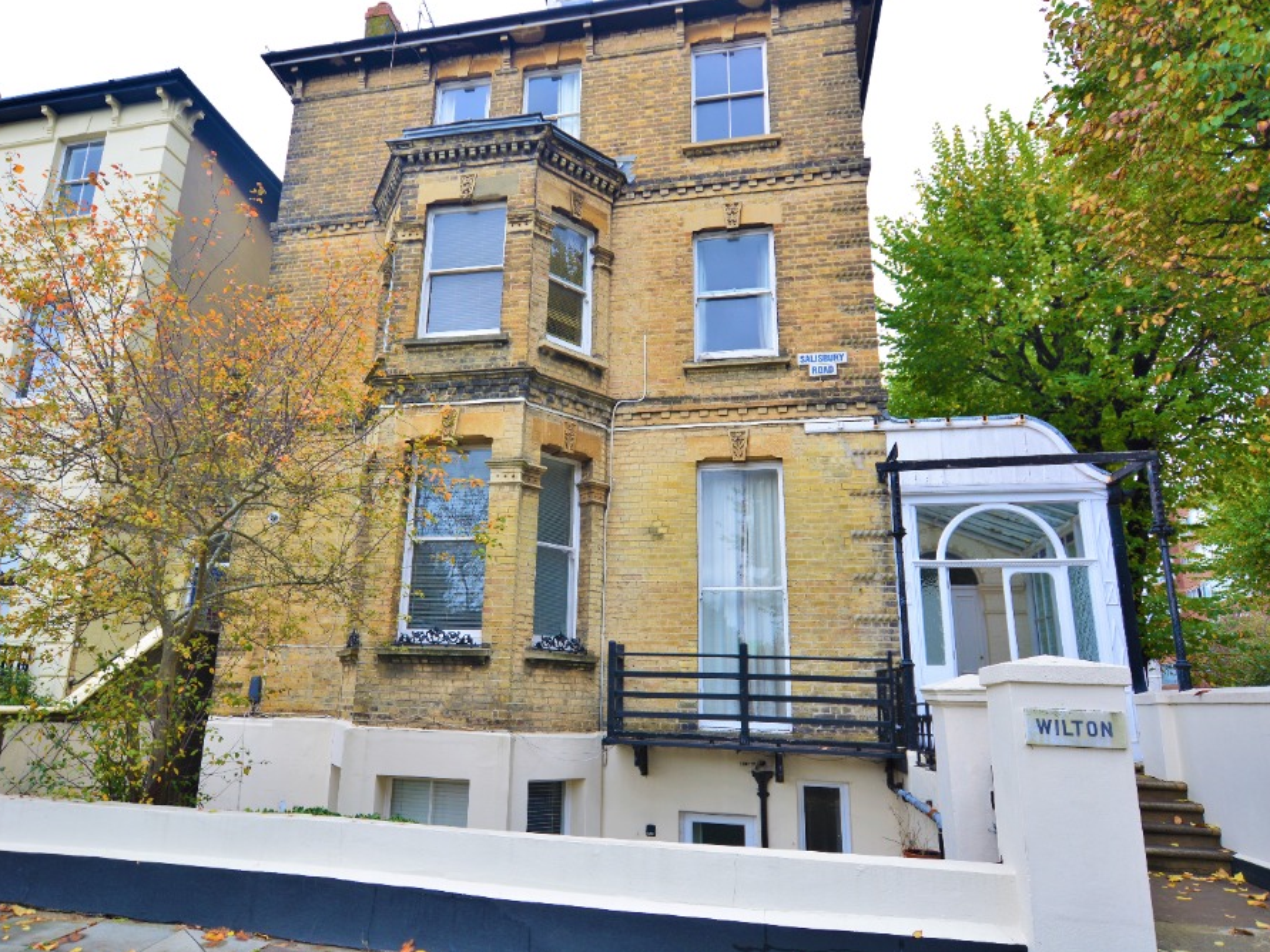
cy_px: 478
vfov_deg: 62.1
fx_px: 791
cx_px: 563
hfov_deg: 77.3
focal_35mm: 22
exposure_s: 1/100
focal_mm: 13
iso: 125
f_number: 5
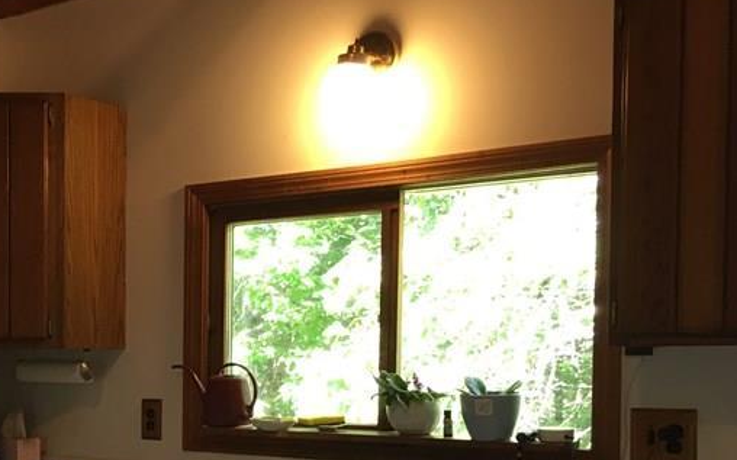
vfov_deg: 20.6
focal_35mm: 62
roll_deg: -0.5
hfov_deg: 30.9
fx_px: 1245
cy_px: 402
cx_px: 26
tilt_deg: -1.1
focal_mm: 4.15
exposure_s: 1/30
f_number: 2.2
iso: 80
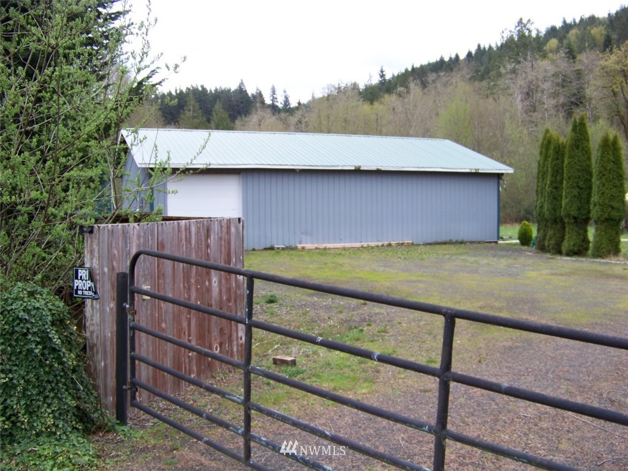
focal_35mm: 36
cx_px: 314
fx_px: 653
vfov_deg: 39.7
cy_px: 236
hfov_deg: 51.4
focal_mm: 5.85
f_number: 2.8
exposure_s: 1/200
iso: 64
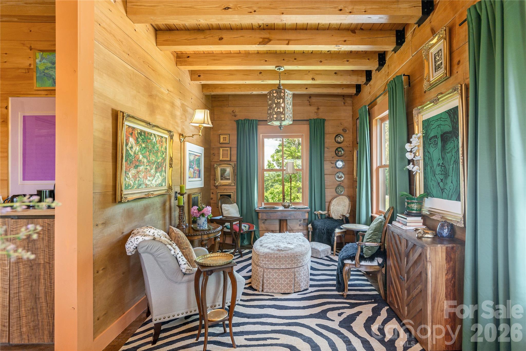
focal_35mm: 19
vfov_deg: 64.6
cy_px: 176
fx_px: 278
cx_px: 263
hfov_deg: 86.9
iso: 400
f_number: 7.1
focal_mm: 19
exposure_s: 1/20
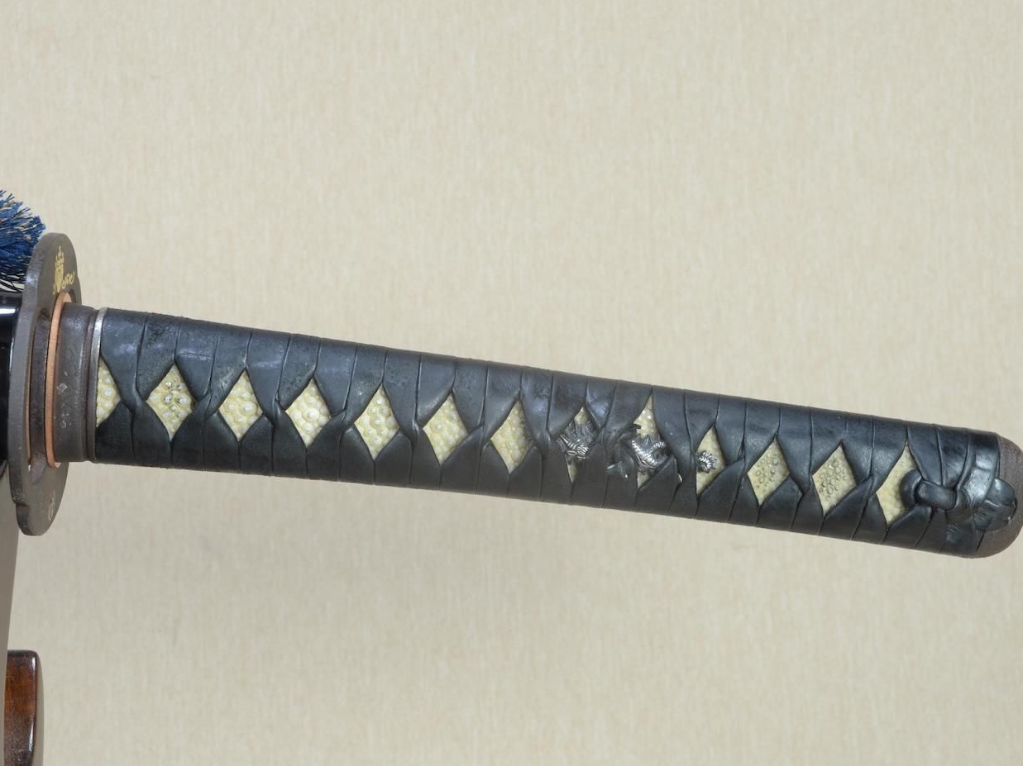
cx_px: 528
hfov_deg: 31.2
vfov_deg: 23.6
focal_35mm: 62
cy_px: 384
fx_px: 1832
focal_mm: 38
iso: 400
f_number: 11
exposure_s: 1/2
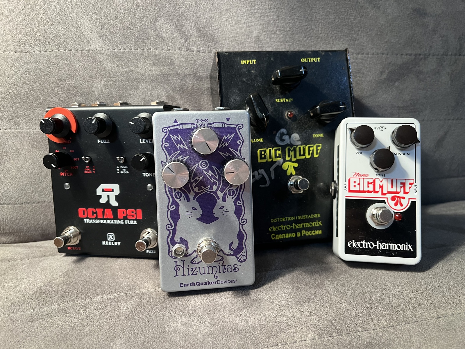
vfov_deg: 53.1
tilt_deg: -25.0
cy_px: 174
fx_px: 349
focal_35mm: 26
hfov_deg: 67.3
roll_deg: -1.4
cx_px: 232
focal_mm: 5.7
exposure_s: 1/60
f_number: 1.5
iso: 250
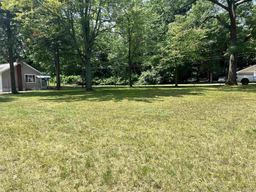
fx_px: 192
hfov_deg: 67.3
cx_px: 128
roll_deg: +0.8
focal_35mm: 26
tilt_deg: -4.3
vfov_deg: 53.1
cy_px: 96
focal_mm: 5.7
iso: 50
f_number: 1.5
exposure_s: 1/1511
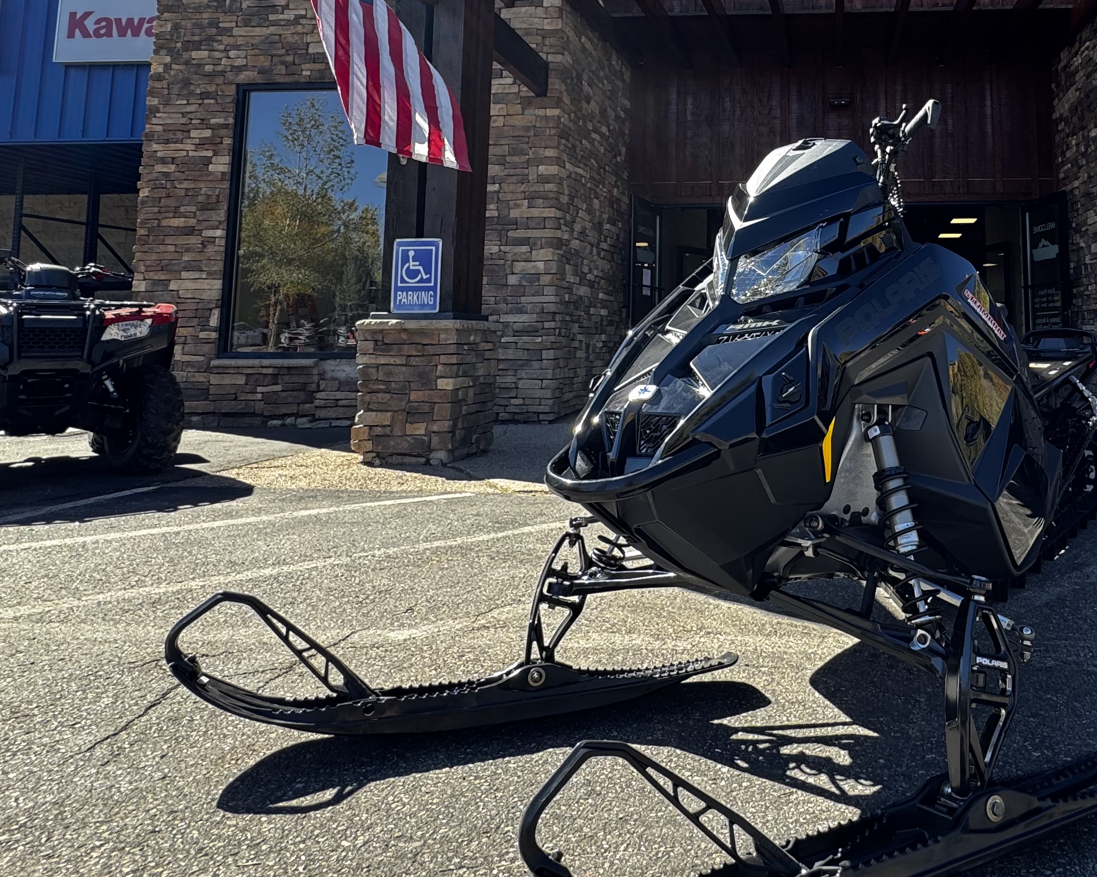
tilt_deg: +5.8
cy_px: 251
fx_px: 844
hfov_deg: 62.8
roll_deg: -0.4
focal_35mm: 26
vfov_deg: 53.2
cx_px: 803
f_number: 2.2
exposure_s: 1/177
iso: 40
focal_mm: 2.22
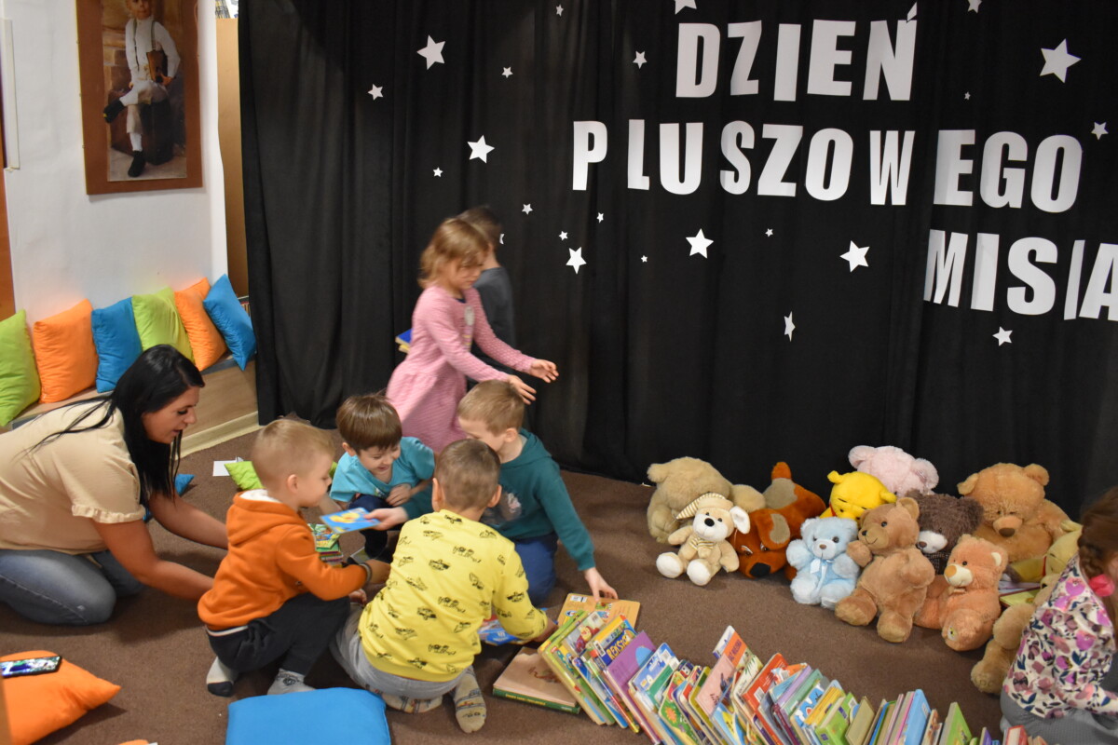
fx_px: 978
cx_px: 559
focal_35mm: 32
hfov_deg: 59.5
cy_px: 372
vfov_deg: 41.7
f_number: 3.8
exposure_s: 1/60
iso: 3600
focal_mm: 21
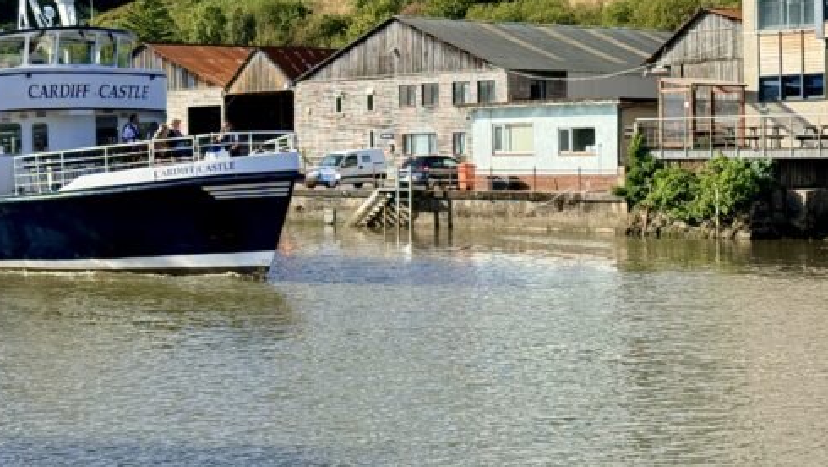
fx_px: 1801
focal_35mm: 82
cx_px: 194
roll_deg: +0.5
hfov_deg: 25.5
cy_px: 149
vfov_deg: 14.7
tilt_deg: +1.6
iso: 64
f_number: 1.78
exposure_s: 1/3704
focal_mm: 6.76
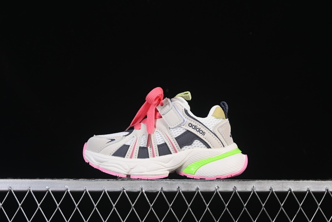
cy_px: 111
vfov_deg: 18.2
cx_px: 166
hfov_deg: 27.0
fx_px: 692
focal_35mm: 75
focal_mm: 50
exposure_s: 1/80
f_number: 8
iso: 160
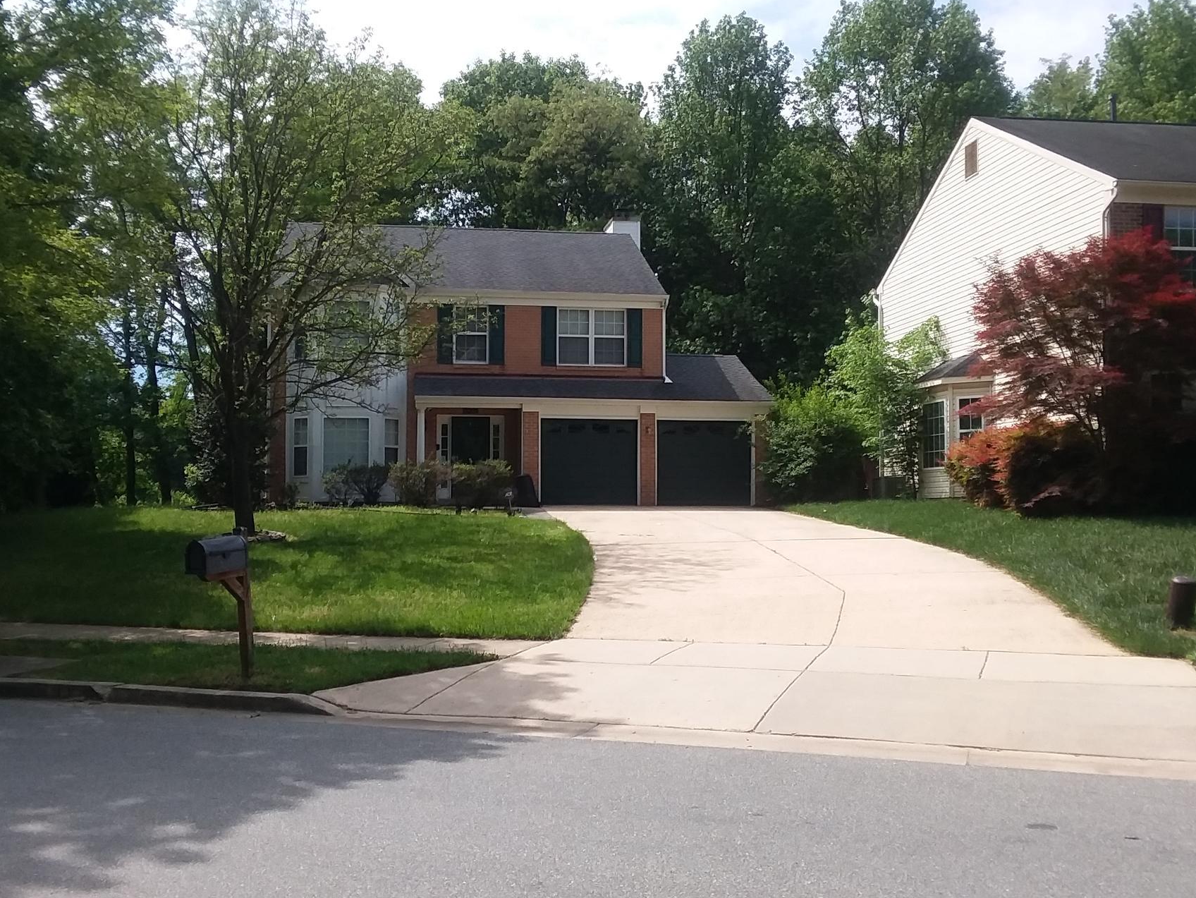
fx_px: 1210
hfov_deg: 52.6
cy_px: 481
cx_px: 552
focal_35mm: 35
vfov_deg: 40.7
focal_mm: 2.47
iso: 40
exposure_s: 1/1465
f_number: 1.9
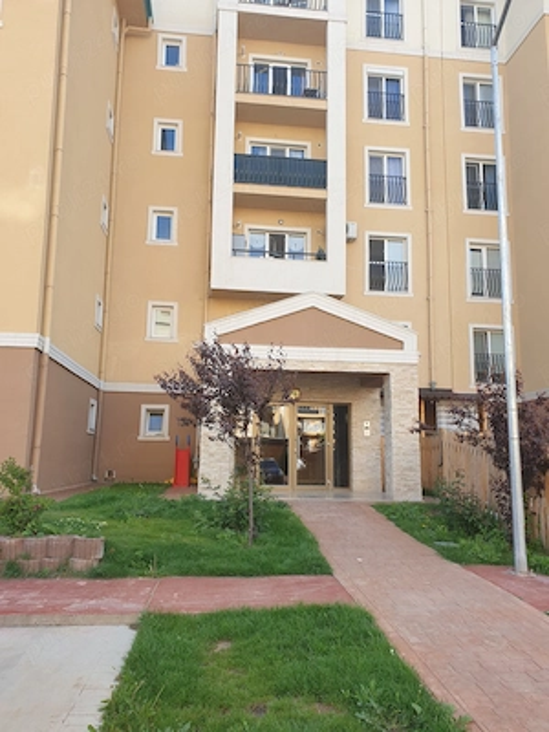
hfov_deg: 53.1
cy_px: 366
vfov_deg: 67.3
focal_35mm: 26
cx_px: 274
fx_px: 550
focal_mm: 4.3
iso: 50
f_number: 2.4
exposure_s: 1/281
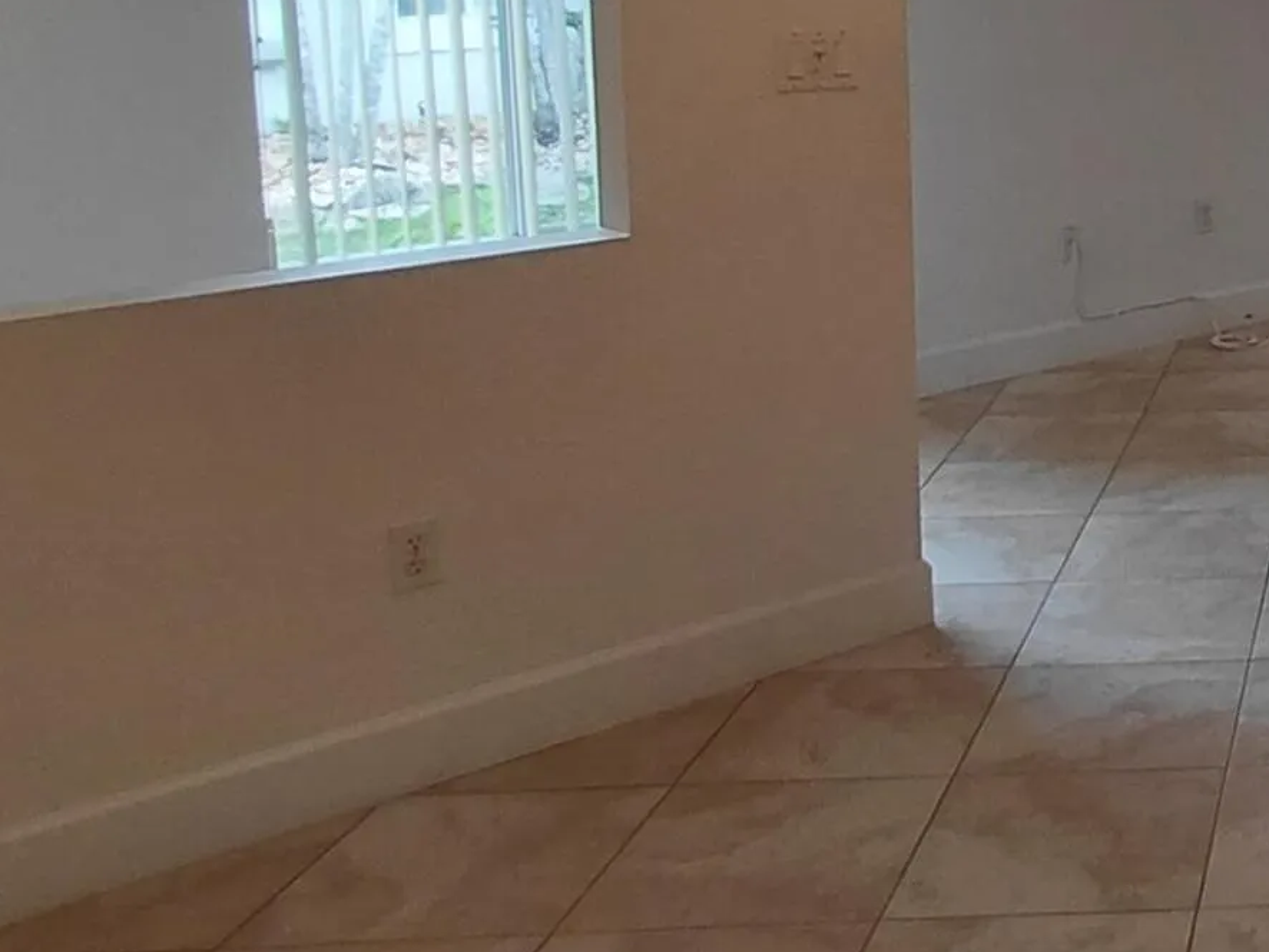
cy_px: 100
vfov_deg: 27.1
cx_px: 1610
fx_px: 1907
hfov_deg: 30.0
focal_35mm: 52
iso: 50
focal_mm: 1.64
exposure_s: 1/60
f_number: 2.2
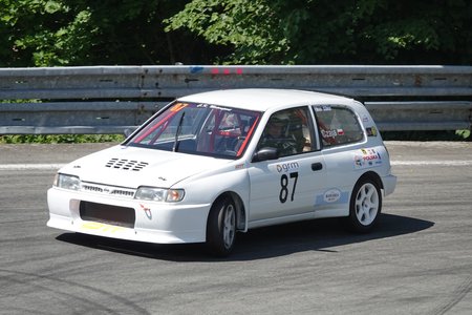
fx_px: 4195
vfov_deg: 4.3
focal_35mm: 320
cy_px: 158
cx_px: 236
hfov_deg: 6.4
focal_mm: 117.29
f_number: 4
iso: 125
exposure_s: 1/800
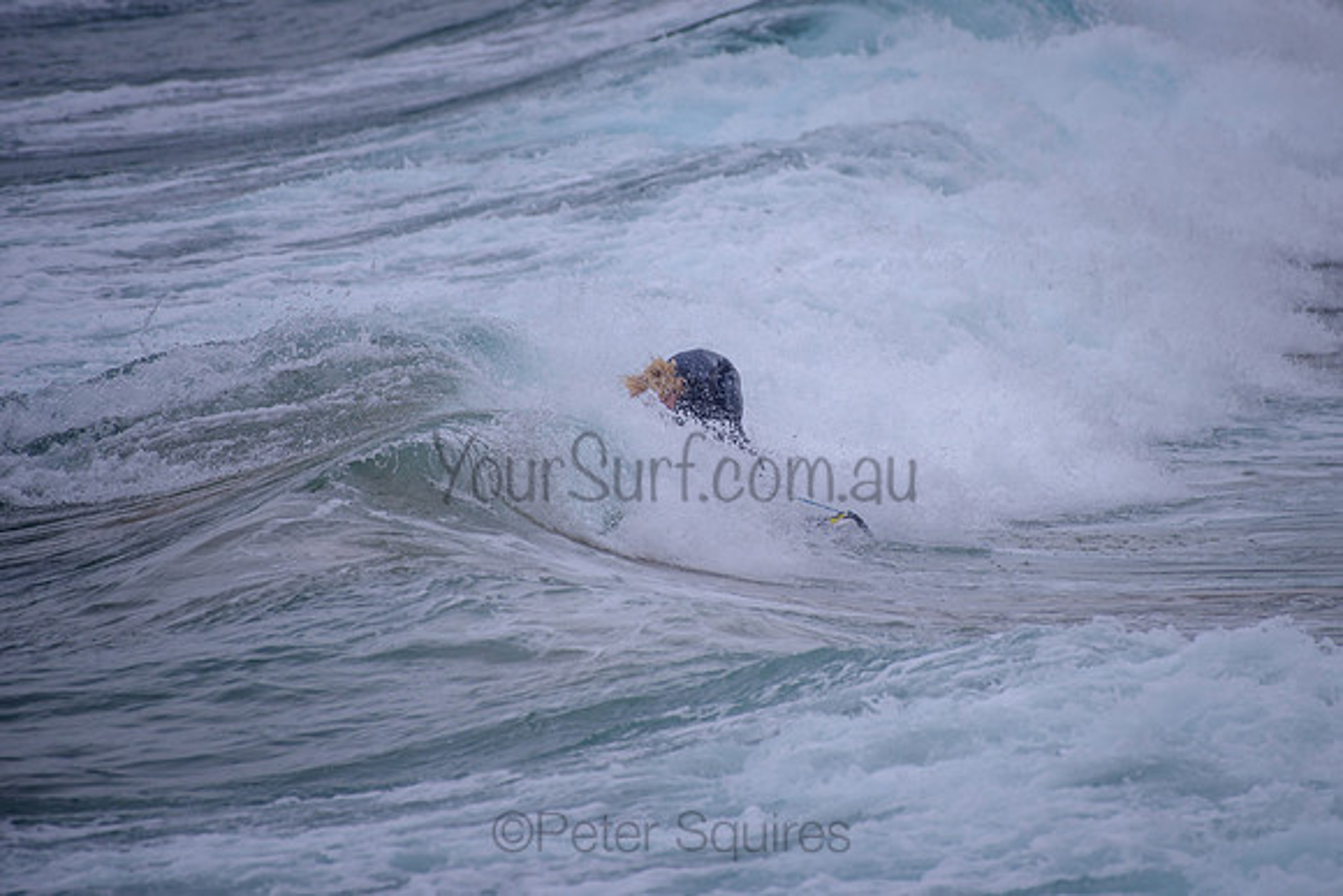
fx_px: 22874
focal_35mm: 613
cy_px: 347
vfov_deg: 2.2
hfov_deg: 3.4
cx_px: 807
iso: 100
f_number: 5.6
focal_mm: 500
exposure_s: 1/2000
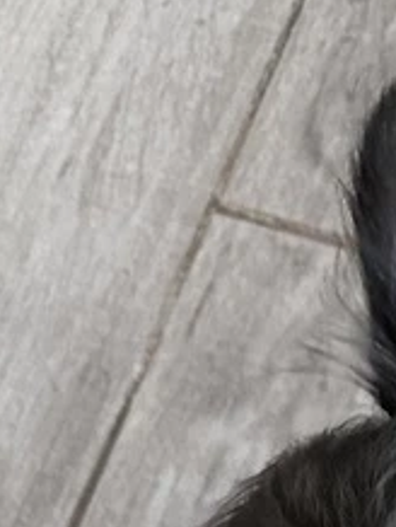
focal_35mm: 110
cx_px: 572
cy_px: 1165
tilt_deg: -79.3
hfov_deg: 12.9
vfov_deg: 14.0
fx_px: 1675
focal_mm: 6.86
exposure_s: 1/30
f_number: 1.78
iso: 1000
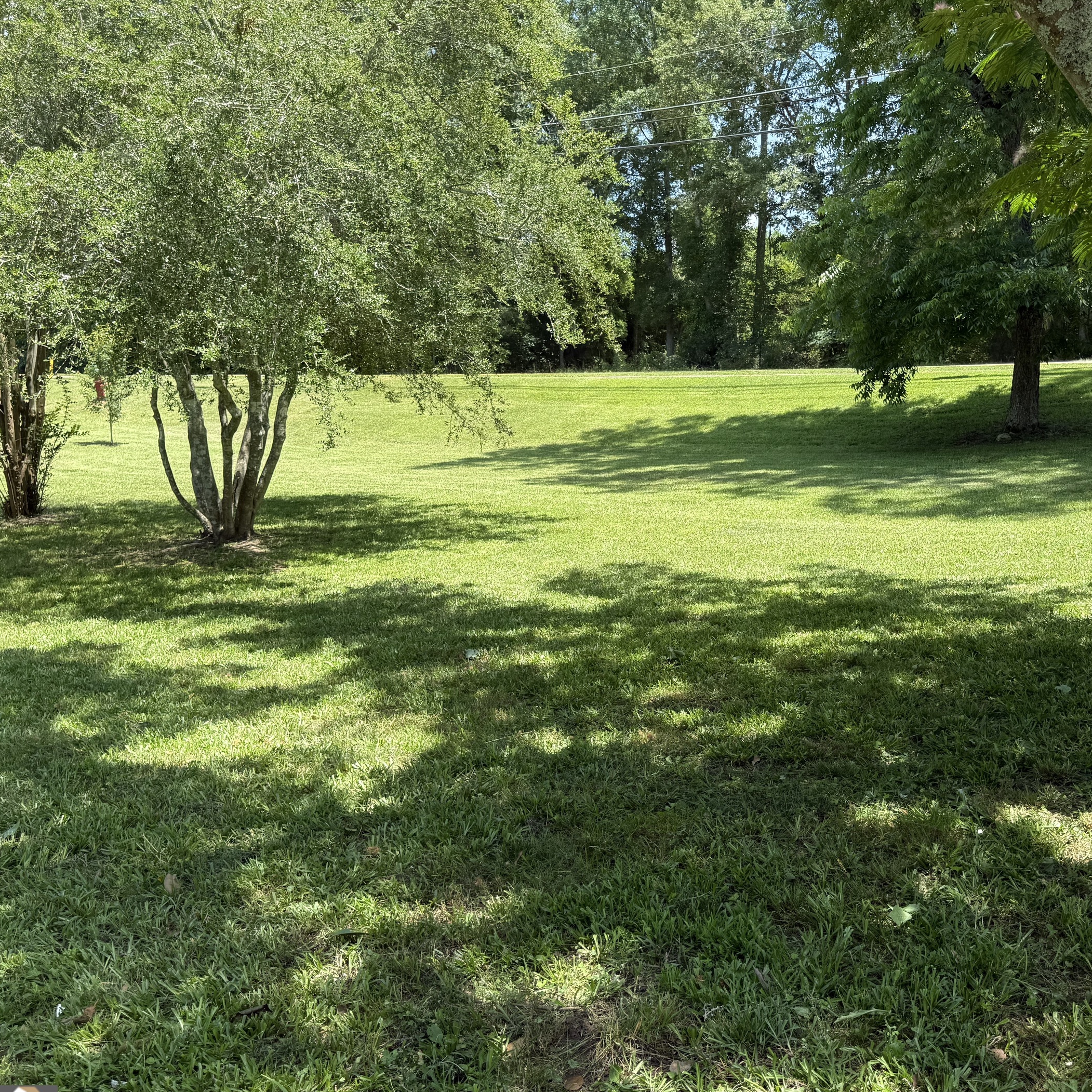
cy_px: 547
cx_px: 676
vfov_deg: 52.5
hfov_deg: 52.0
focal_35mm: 31
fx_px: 1106
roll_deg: -0.7
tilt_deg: -6.6
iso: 80
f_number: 1.78
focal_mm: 6.76
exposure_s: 1/849
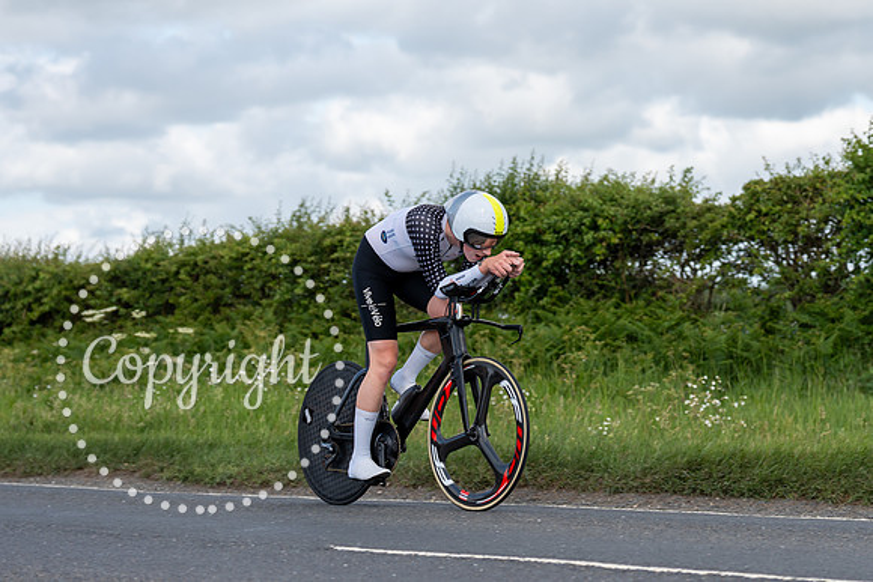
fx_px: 2290
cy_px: 280
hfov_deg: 21.6
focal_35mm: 94
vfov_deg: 14.5
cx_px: 524
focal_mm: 72
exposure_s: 1/1000
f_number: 3.5
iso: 125
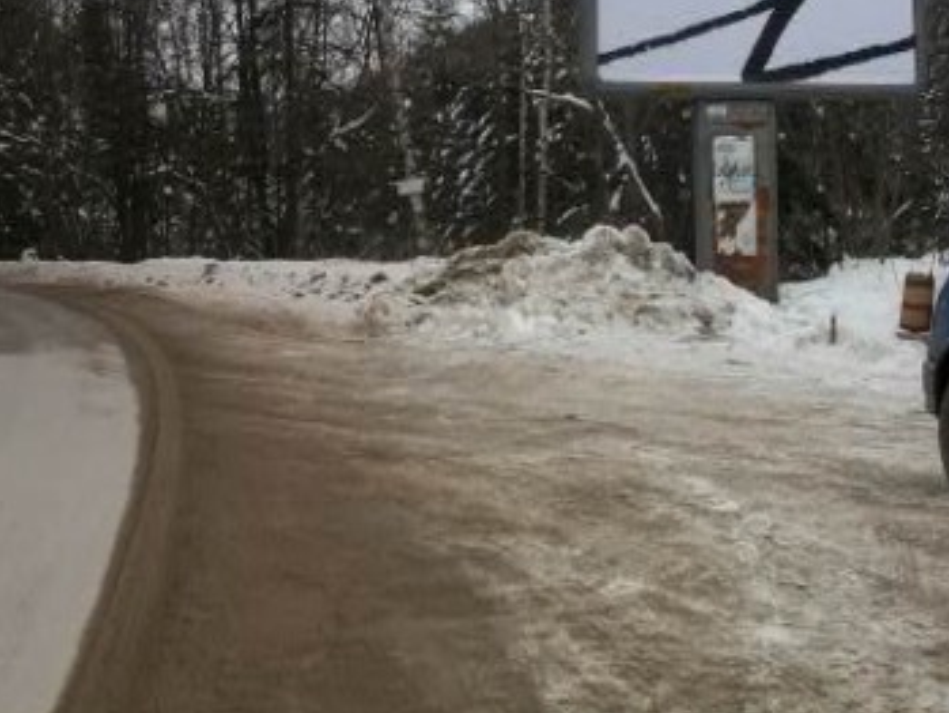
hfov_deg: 34.9
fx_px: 1508
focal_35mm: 55
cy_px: 133
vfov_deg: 26.1
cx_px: 528
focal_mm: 5.7
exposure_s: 1/142
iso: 80
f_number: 5.5
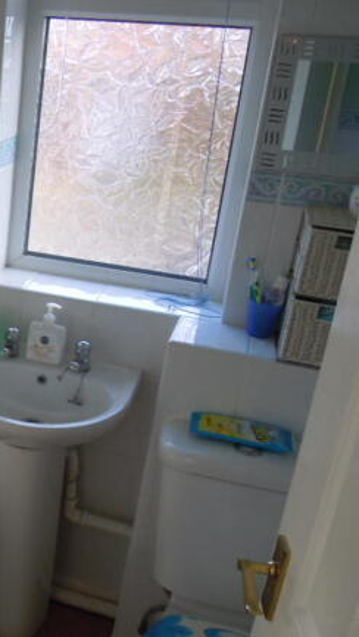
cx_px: -68
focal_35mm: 44
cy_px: 318
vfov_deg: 46.4
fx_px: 744
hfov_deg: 24.6
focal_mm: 5.4
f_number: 3.5
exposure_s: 1/60
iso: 100
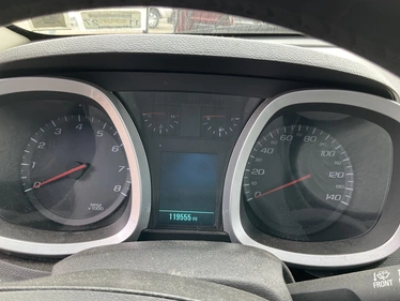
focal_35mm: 31
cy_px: 160
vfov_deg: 45.5
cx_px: 202
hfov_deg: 58.3
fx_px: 358
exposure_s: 1/122
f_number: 1.8
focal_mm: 3
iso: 50
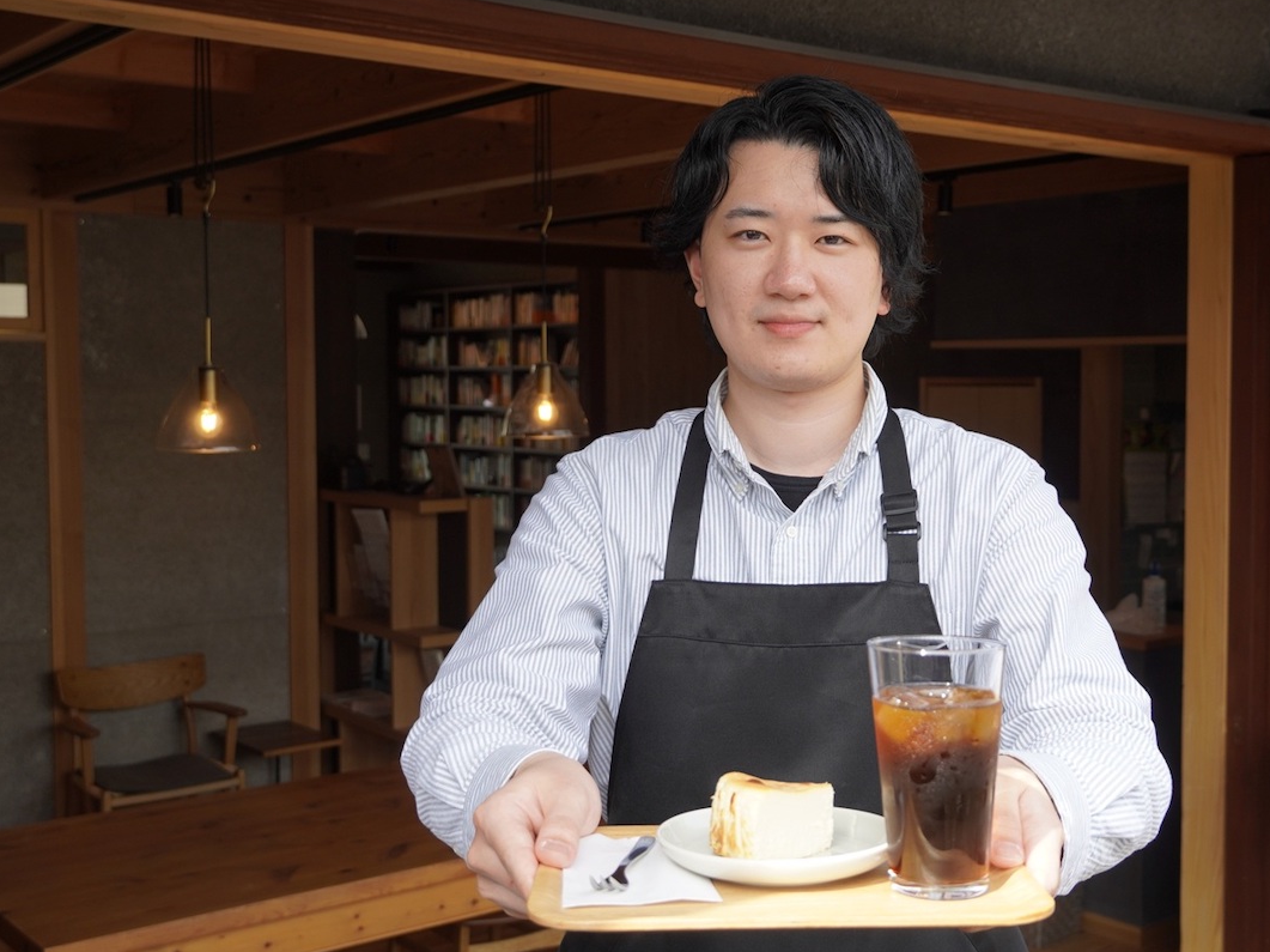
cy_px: 476
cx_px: 560
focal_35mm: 38
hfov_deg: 49.4
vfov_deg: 38.1
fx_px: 1377
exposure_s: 1/200
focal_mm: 23
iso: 100
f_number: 4
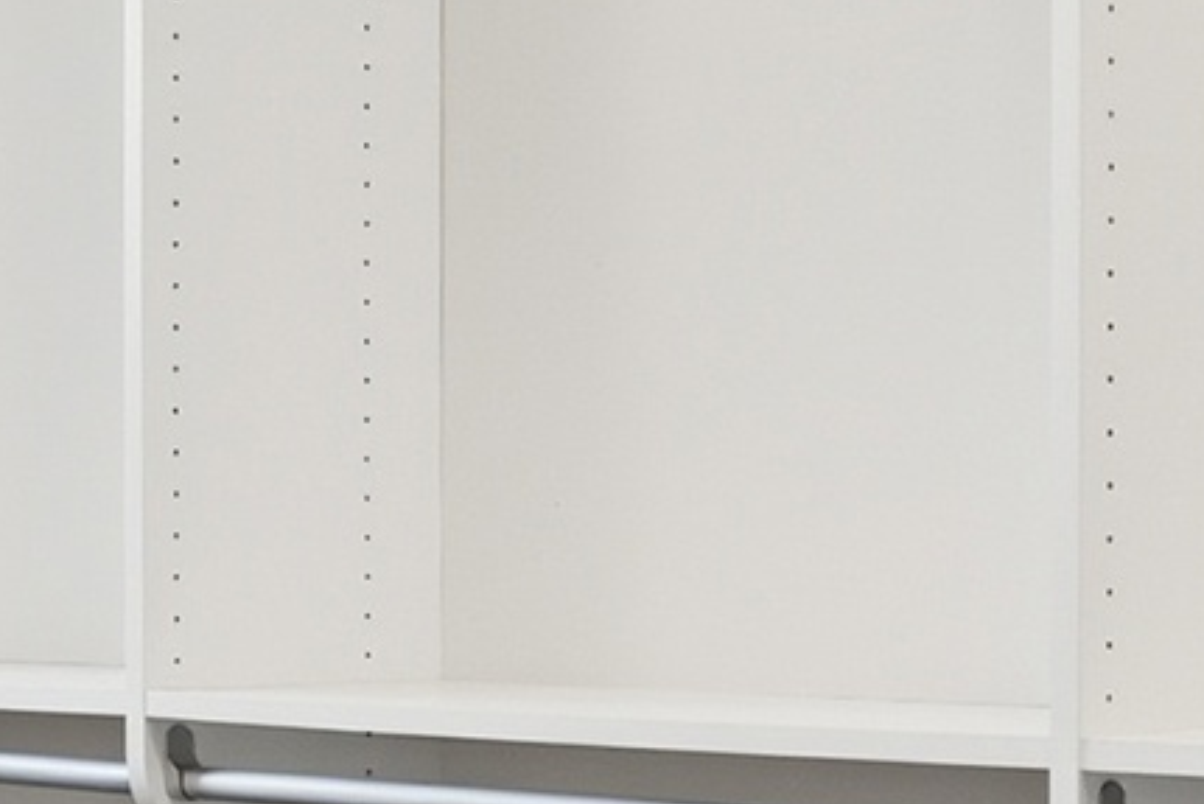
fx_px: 3111
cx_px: 34
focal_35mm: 93
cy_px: 595
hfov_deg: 21.2
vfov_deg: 14.7
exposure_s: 1/50
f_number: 9
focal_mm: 16
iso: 250
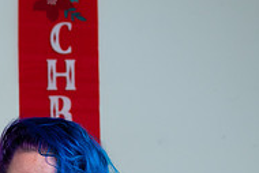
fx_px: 770
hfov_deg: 17.5
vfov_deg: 12.2
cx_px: -104
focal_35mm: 107
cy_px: 260
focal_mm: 35
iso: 400
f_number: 5
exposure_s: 1/640
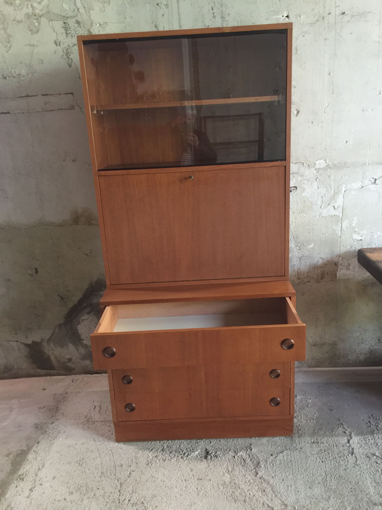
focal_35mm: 29
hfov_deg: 48.2
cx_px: 191
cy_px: 255
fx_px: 427
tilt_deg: -16.5
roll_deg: +3.2
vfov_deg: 61.7
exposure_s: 1/10
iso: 125
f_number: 2.2
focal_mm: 4.15
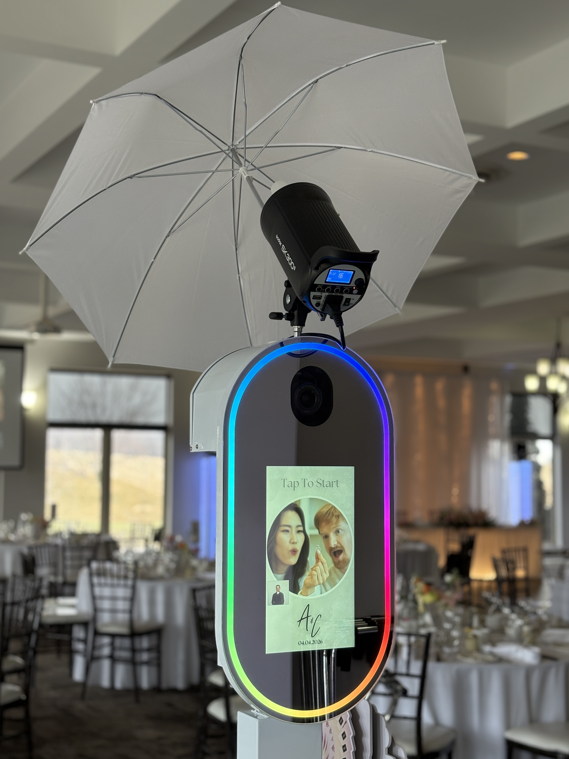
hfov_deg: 27.5
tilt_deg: +4.4
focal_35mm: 53
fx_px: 1162
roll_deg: -0.5
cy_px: 381
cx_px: 285
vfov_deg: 36.2
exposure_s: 1/60
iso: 50
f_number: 1.6
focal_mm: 5.96
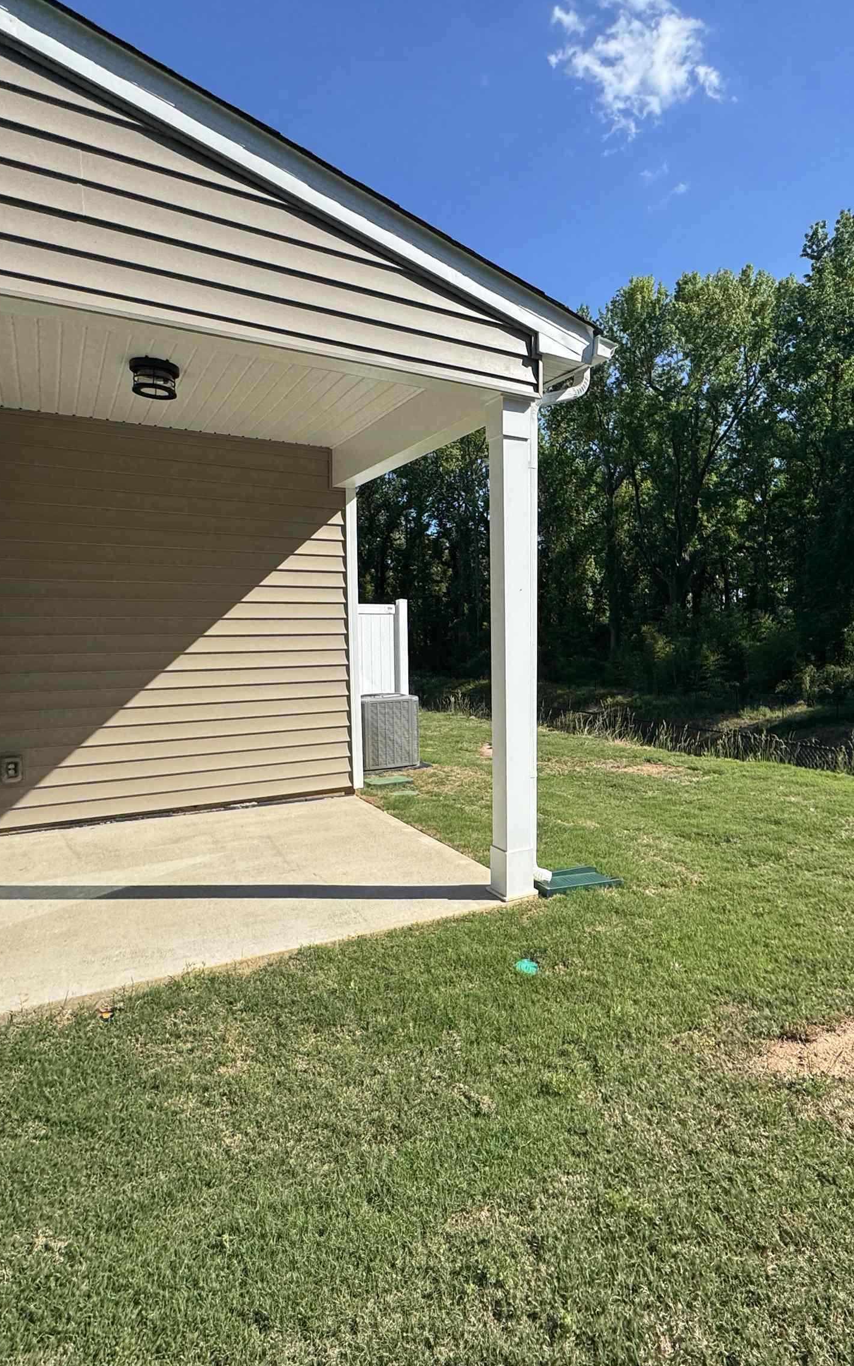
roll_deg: +1.3
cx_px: 509
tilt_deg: -3.7
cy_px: 680
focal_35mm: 20
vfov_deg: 85.1
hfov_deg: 59.2
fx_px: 745
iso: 50
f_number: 2.2
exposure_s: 1/1449
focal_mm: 2.22
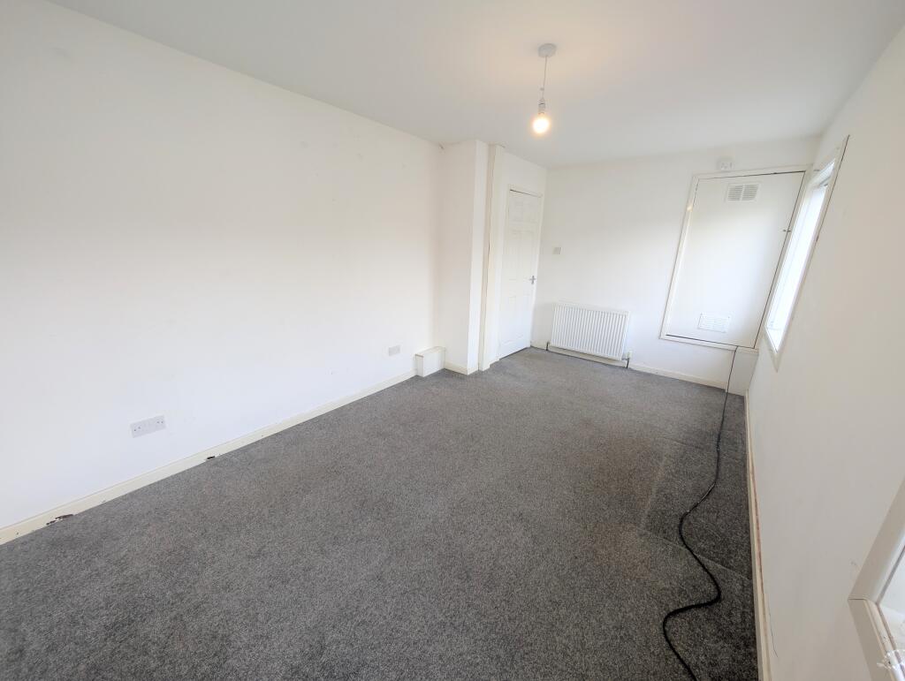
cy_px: 340
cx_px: 452
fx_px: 314
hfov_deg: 110.5
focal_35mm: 12
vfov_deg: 94.6
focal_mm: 2.02
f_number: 1.7
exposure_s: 1/100
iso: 73
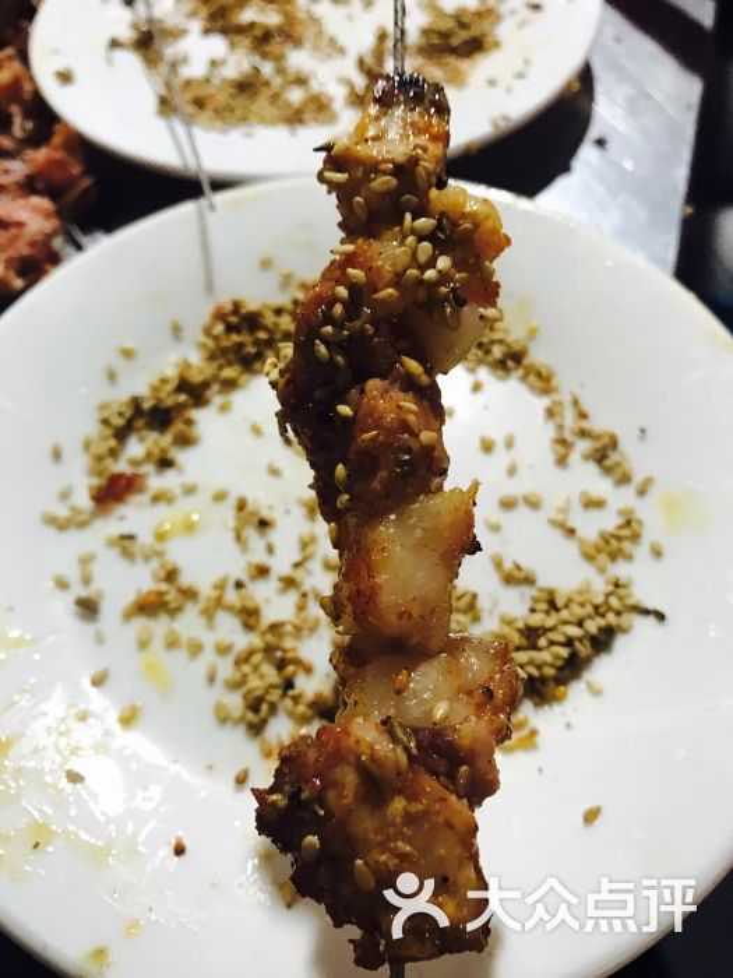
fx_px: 791
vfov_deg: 63.4
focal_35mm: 28
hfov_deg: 49.7
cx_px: 366
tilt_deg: -56.6
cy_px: 489
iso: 100
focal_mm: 3.99
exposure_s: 1/17
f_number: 1.8
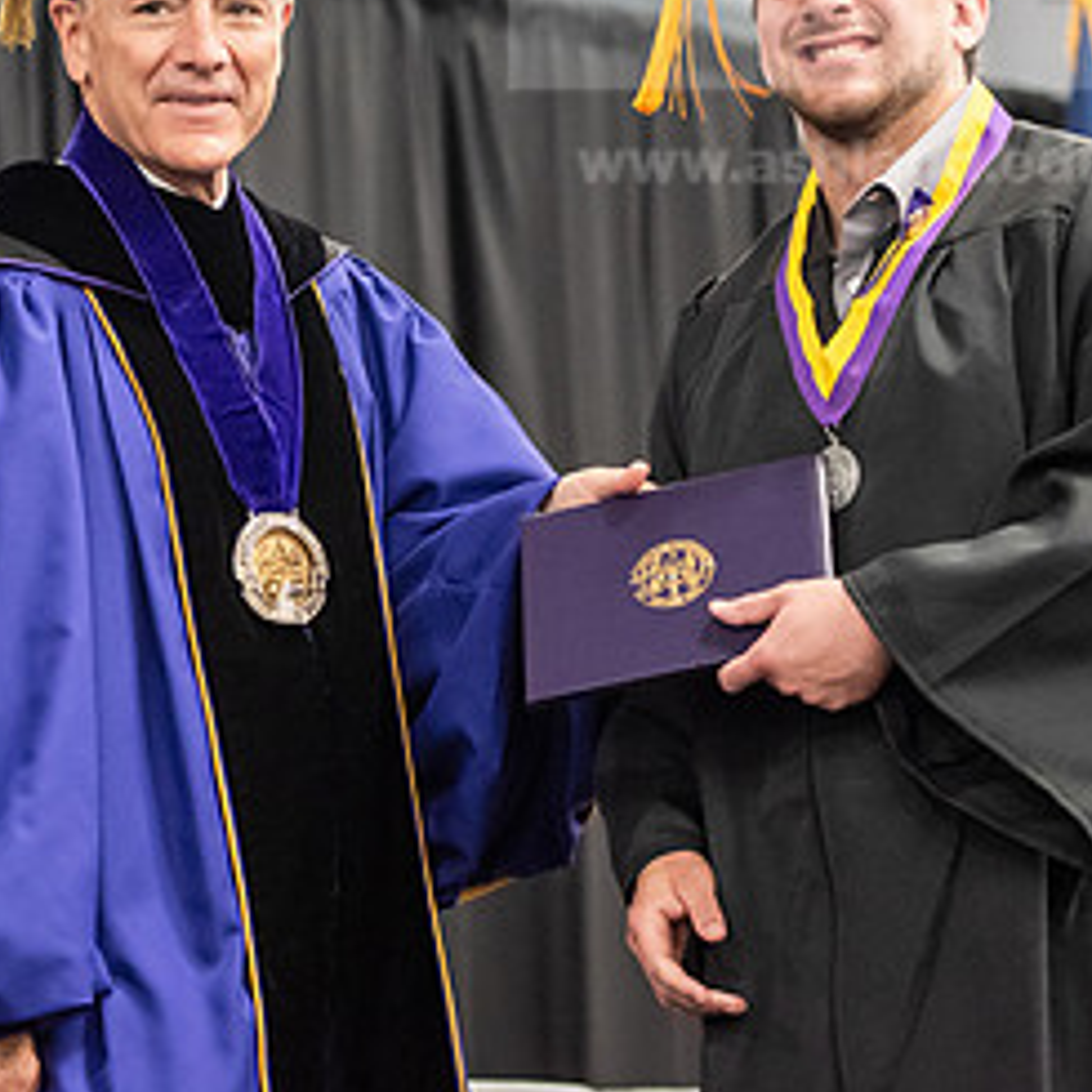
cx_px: 374
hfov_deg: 10.1
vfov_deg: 10.1
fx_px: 6174
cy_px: 256
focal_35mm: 173
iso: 3200
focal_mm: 86
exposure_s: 1/200
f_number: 3.2
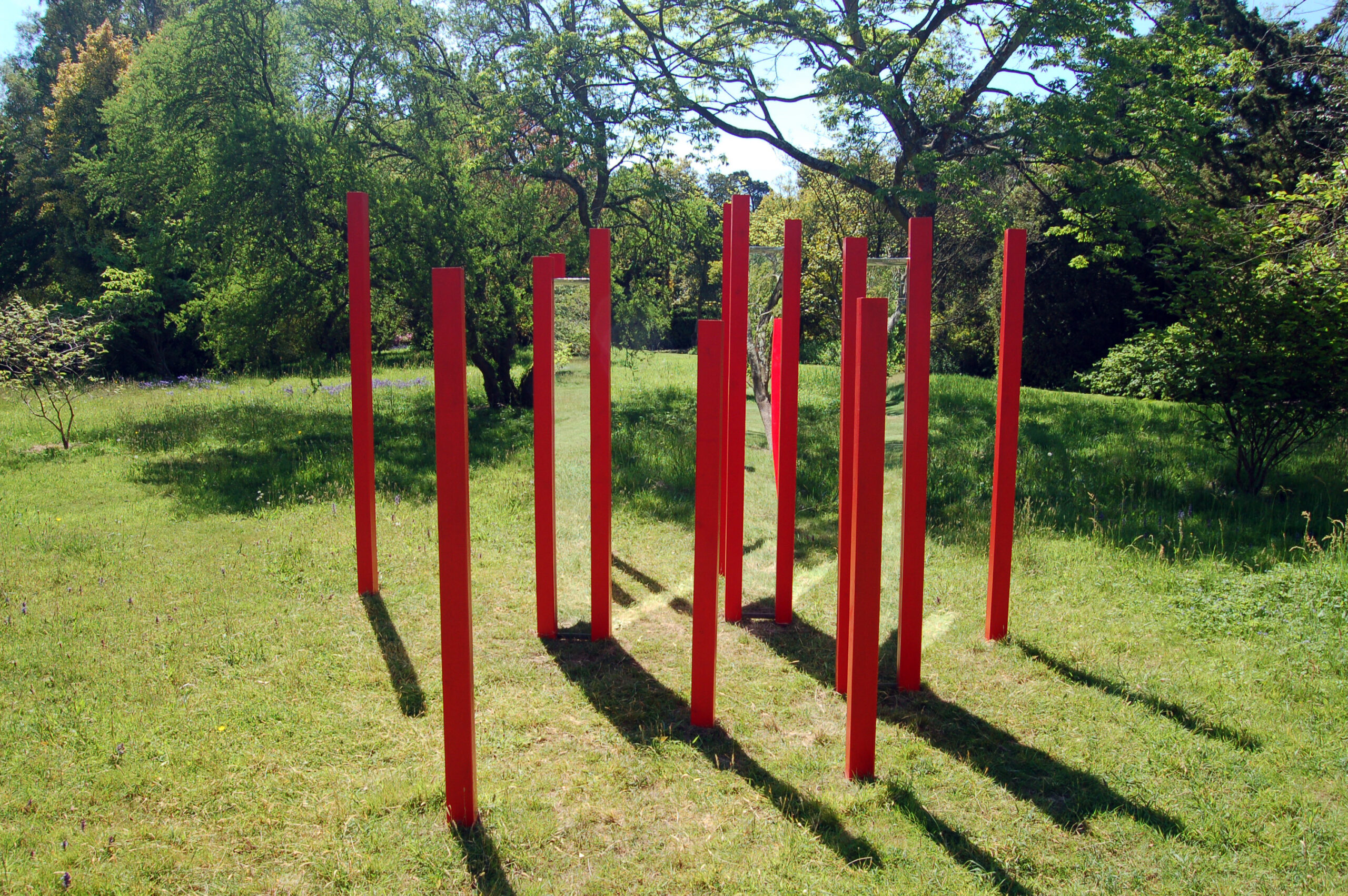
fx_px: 1010
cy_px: 448
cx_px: 674
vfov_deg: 47.8
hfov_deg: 67.4
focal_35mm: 27
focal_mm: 18
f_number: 8
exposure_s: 1/60
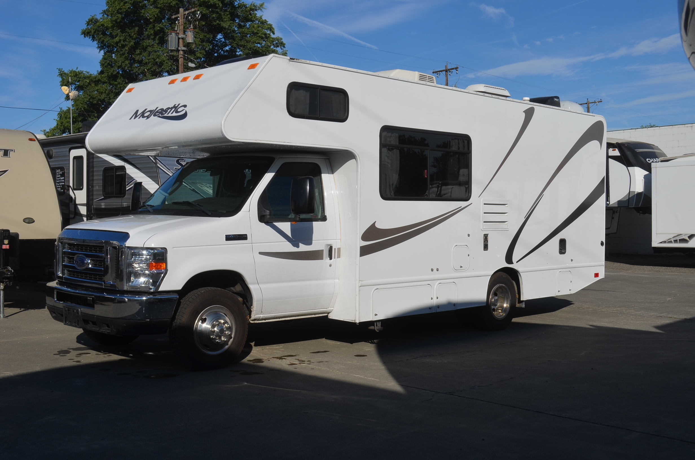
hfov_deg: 49.6
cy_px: 230
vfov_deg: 34.1
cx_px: 348
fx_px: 751
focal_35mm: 39
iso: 100
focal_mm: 26
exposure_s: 1/320
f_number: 9
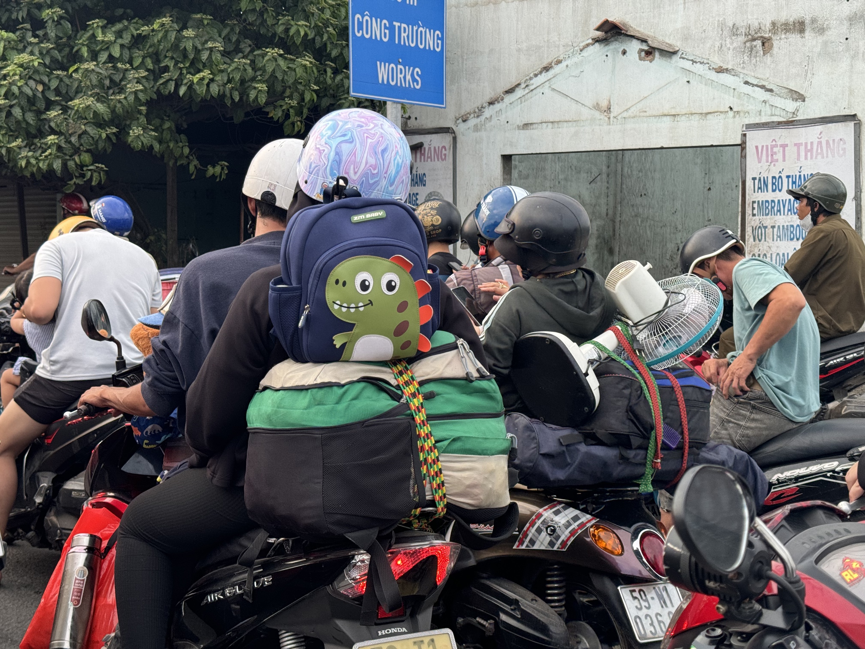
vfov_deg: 30.3
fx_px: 1199
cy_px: 324
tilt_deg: -2.0
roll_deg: -0.1
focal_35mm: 48
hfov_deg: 39.7
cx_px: 432
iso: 50
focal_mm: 6.76
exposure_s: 1/204
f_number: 1.78
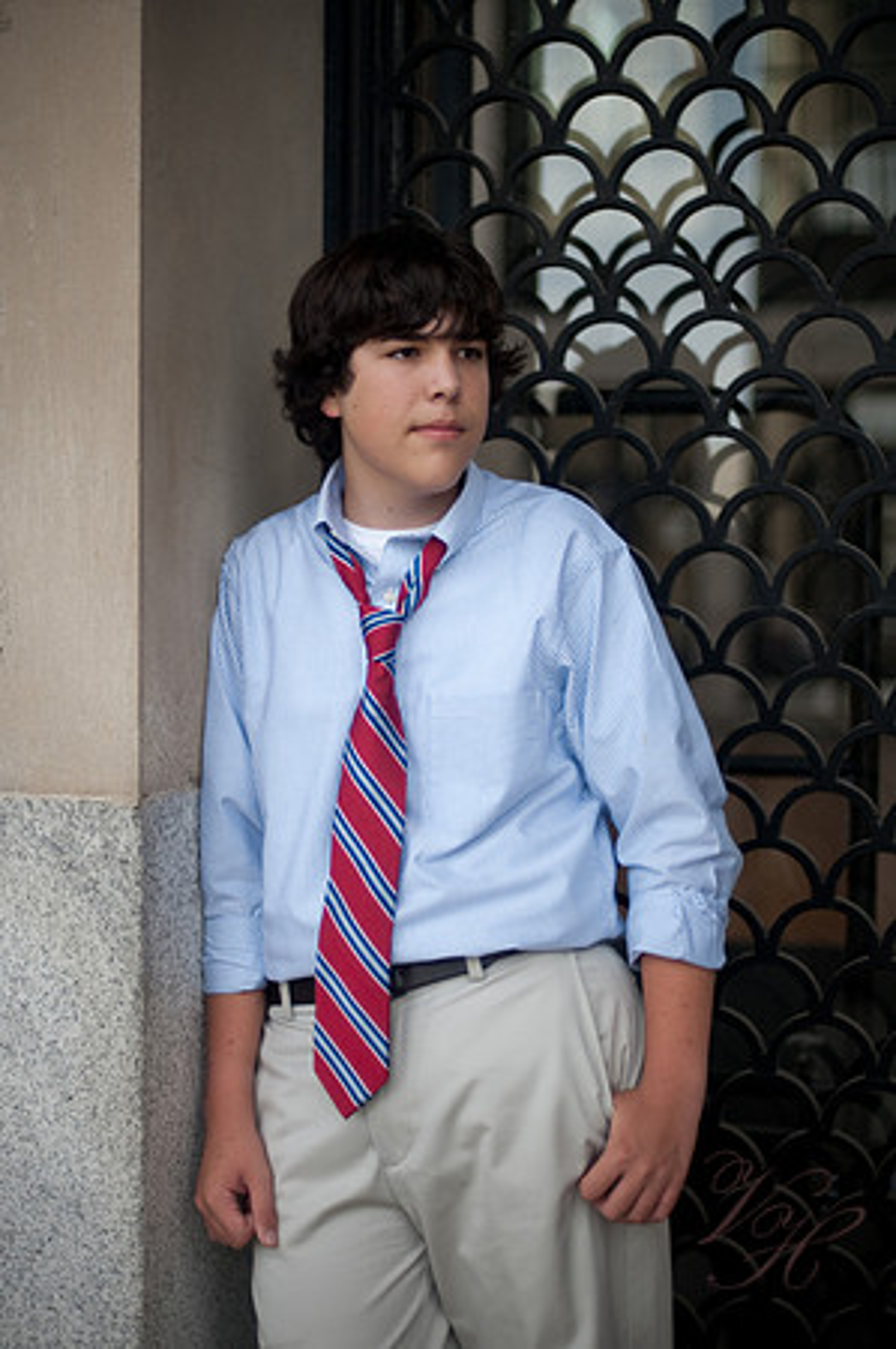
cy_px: 674
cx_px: 448
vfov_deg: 39.6
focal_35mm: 50
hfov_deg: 26.9
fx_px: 1871
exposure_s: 1/1250
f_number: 1.4
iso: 320
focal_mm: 50
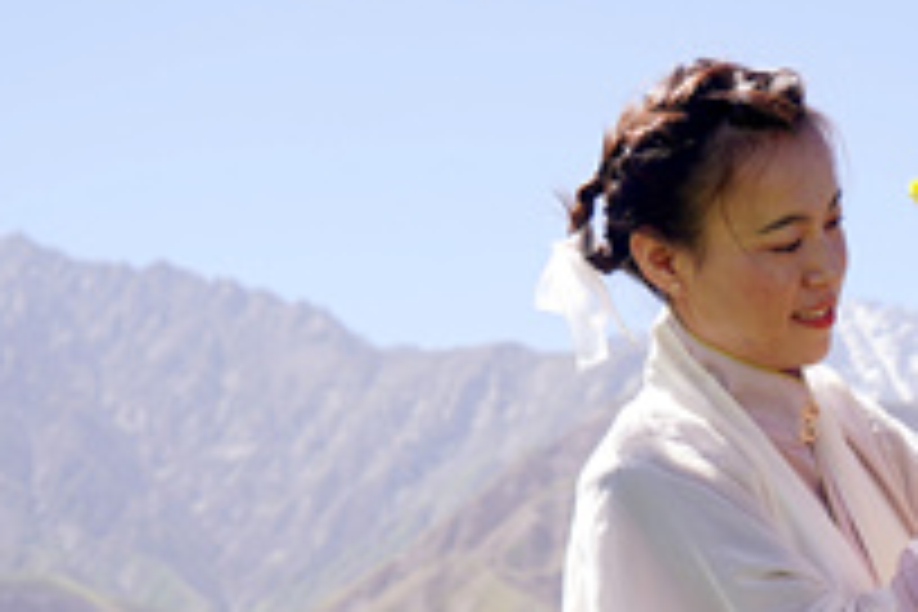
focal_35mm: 113
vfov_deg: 12.0
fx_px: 2881
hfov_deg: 17.2
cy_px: 621
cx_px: 1130
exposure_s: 1/500
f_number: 4.5
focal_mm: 33
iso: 100
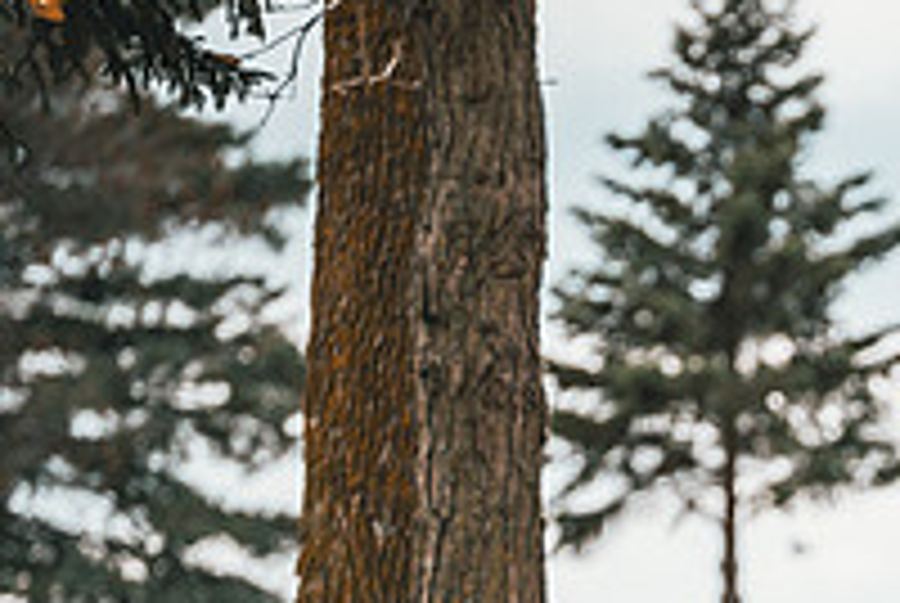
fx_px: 21582
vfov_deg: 1.6
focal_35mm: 862
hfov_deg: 2.4
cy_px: 812
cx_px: 1053
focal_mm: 296
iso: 400
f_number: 6.3
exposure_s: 1/1000
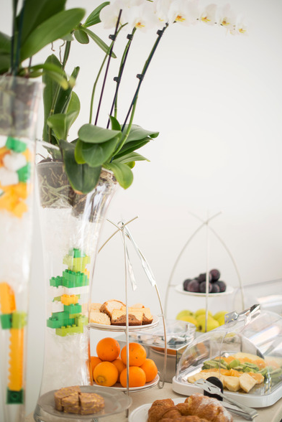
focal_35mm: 51
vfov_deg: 38.9
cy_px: 215
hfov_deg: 26.5
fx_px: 599
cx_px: 140
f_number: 1.6
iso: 250
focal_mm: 50
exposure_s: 1/400
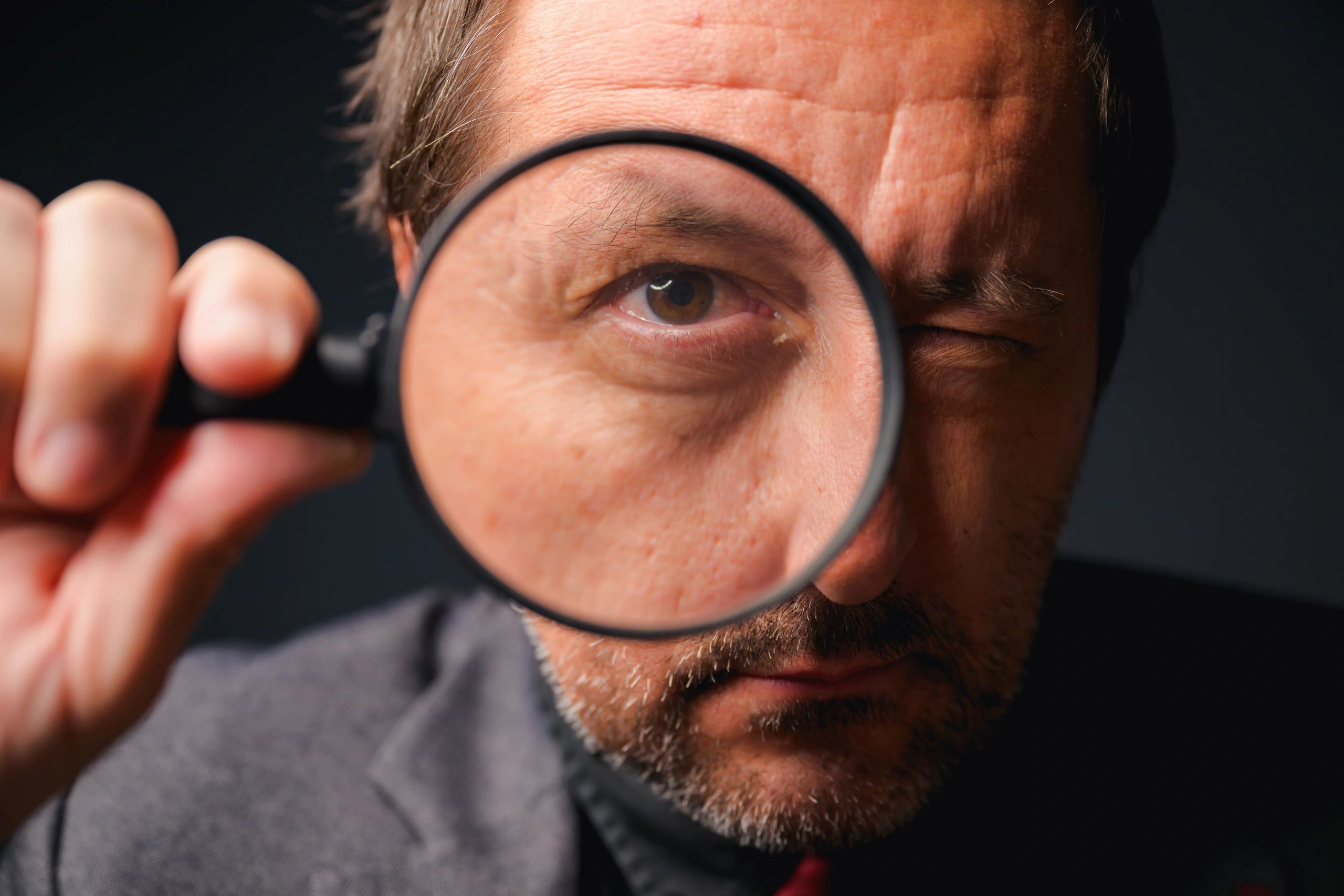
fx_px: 2053
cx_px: 672
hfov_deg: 36.2
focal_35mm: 55
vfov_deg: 24.6
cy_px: 448
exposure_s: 1/80
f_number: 3.5
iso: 200
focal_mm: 55
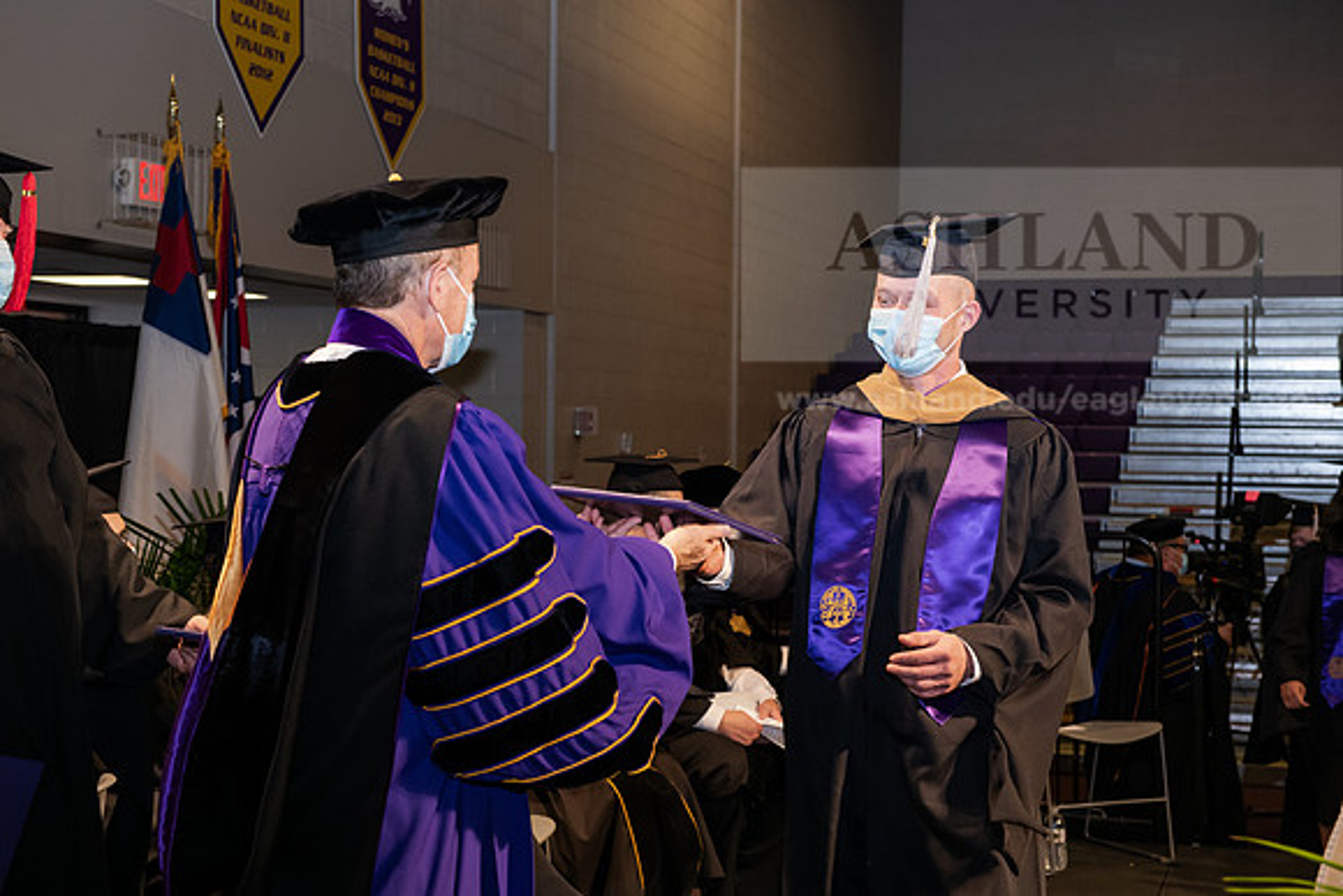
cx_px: 672
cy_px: 448
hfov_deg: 34.5
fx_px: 2164
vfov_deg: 23.4
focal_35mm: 58
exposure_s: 1/200
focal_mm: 58
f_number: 6.3
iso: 1600
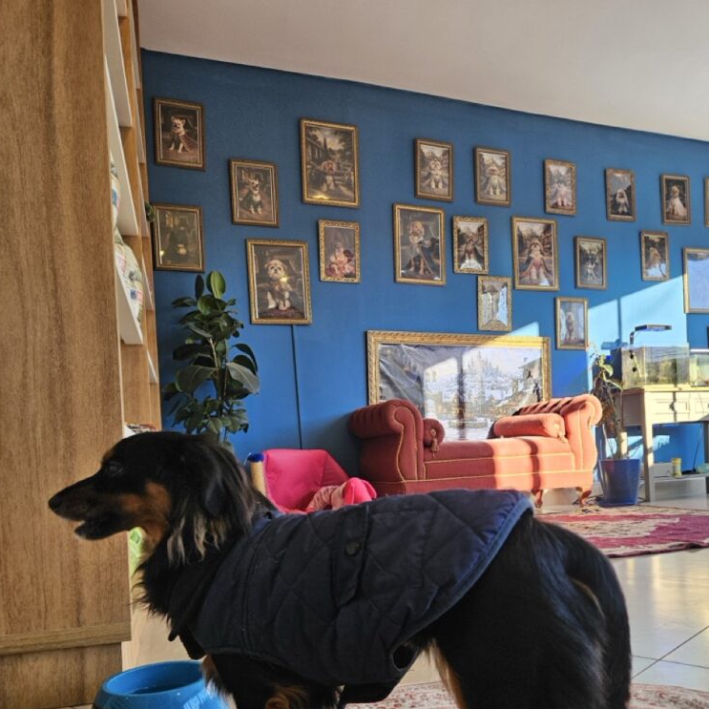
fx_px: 649
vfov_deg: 56.1
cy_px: 473
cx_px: 355
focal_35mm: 28
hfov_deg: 57.3
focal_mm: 5.4
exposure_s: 1/180
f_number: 1.8
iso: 64
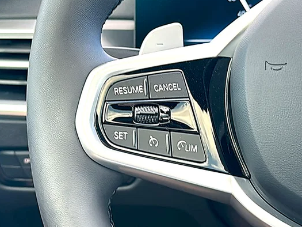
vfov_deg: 24.4
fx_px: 524
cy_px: 106
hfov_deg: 32.2
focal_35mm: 60
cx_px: 151
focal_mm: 6.86
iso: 64
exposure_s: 1/126
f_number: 1.78
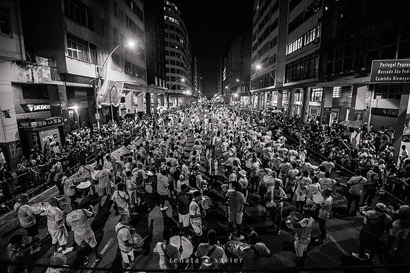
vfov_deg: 73.8
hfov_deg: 96.7
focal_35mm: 16
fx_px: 182
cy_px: 136
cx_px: 205
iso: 2000
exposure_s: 1/100
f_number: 4
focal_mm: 16
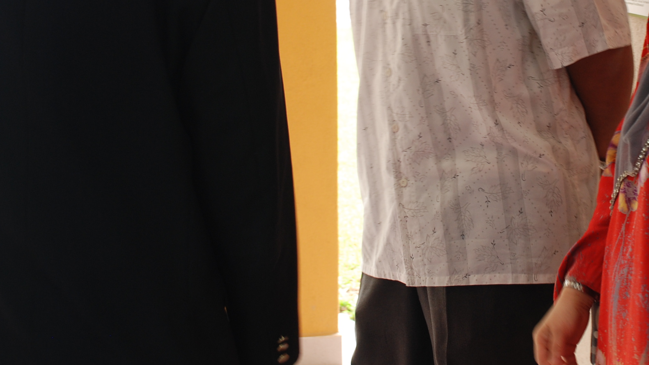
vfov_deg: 11.9
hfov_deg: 21.1
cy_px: 32
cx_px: 433
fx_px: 1737
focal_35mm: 101
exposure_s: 1/40
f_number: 4.5
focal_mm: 35
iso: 200
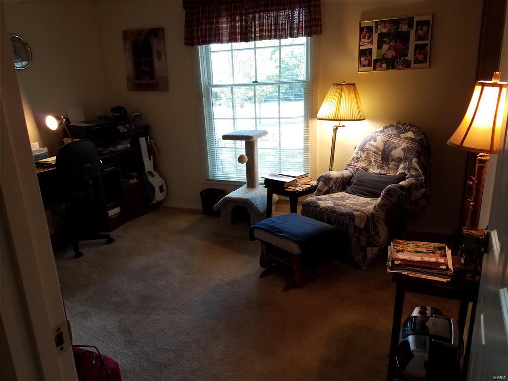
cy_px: 190
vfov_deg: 53.1
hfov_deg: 67.3
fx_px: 382
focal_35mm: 26
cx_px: 254
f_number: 1.7
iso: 80
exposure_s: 1/60
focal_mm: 4.2
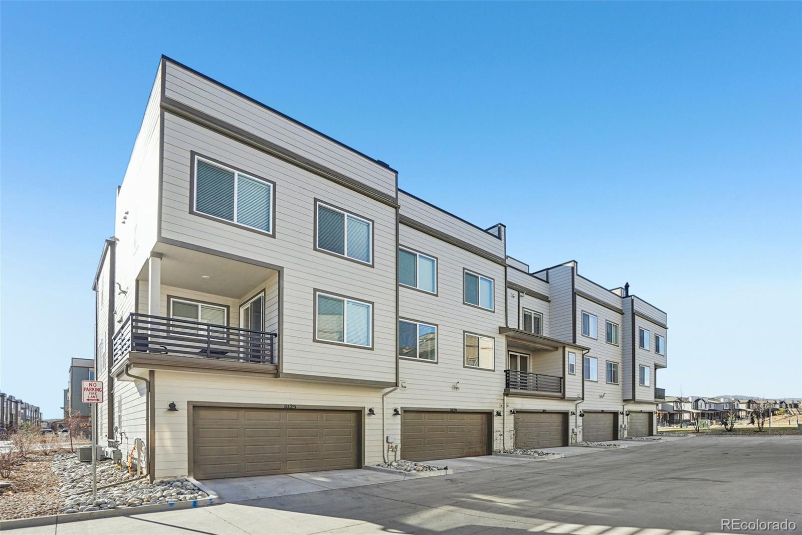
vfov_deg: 77.3
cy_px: 268
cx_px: 401
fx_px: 334
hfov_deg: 100.4
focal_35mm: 15
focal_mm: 10
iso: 100
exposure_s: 1/160
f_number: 8
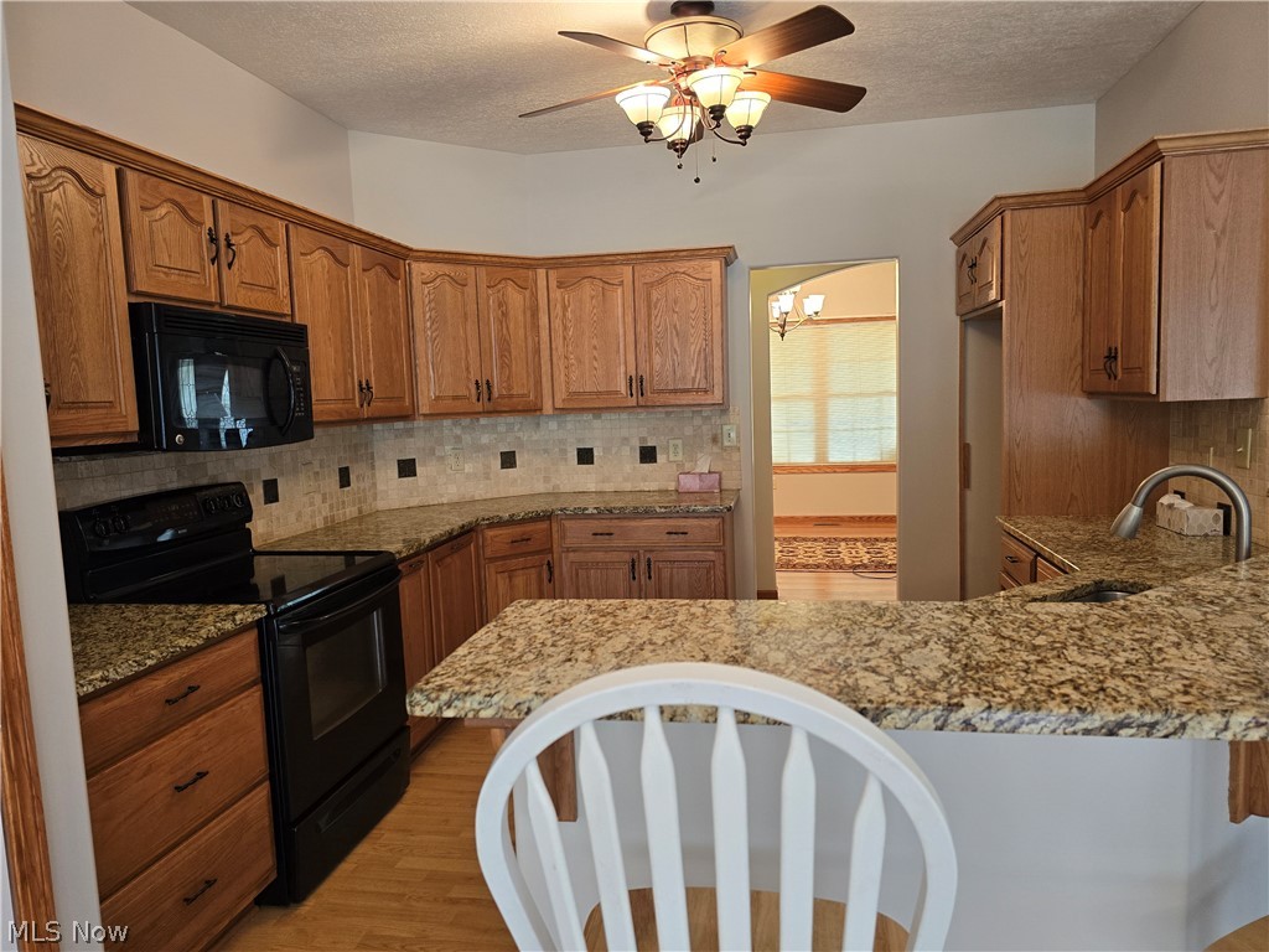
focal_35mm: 23
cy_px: 476
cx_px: 634
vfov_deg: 58.9
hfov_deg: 73.9
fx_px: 843
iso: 250
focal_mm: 6.3
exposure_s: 1/120
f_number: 1.7
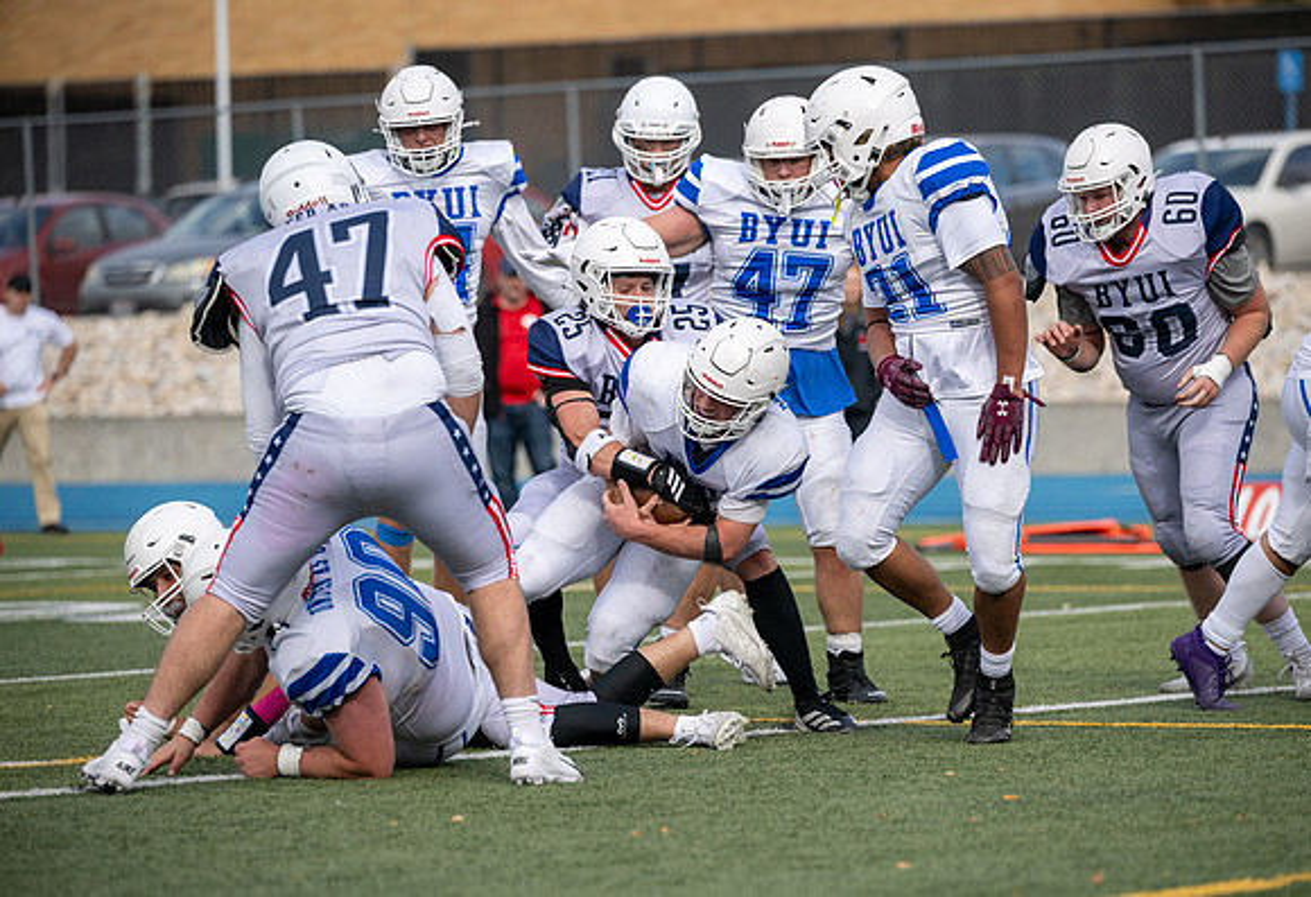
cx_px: 672
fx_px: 7472
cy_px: 448
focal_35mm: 204
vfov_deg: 6.9
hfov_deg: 10.0
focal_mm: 200
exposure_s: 1/3200
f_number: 4
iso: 200
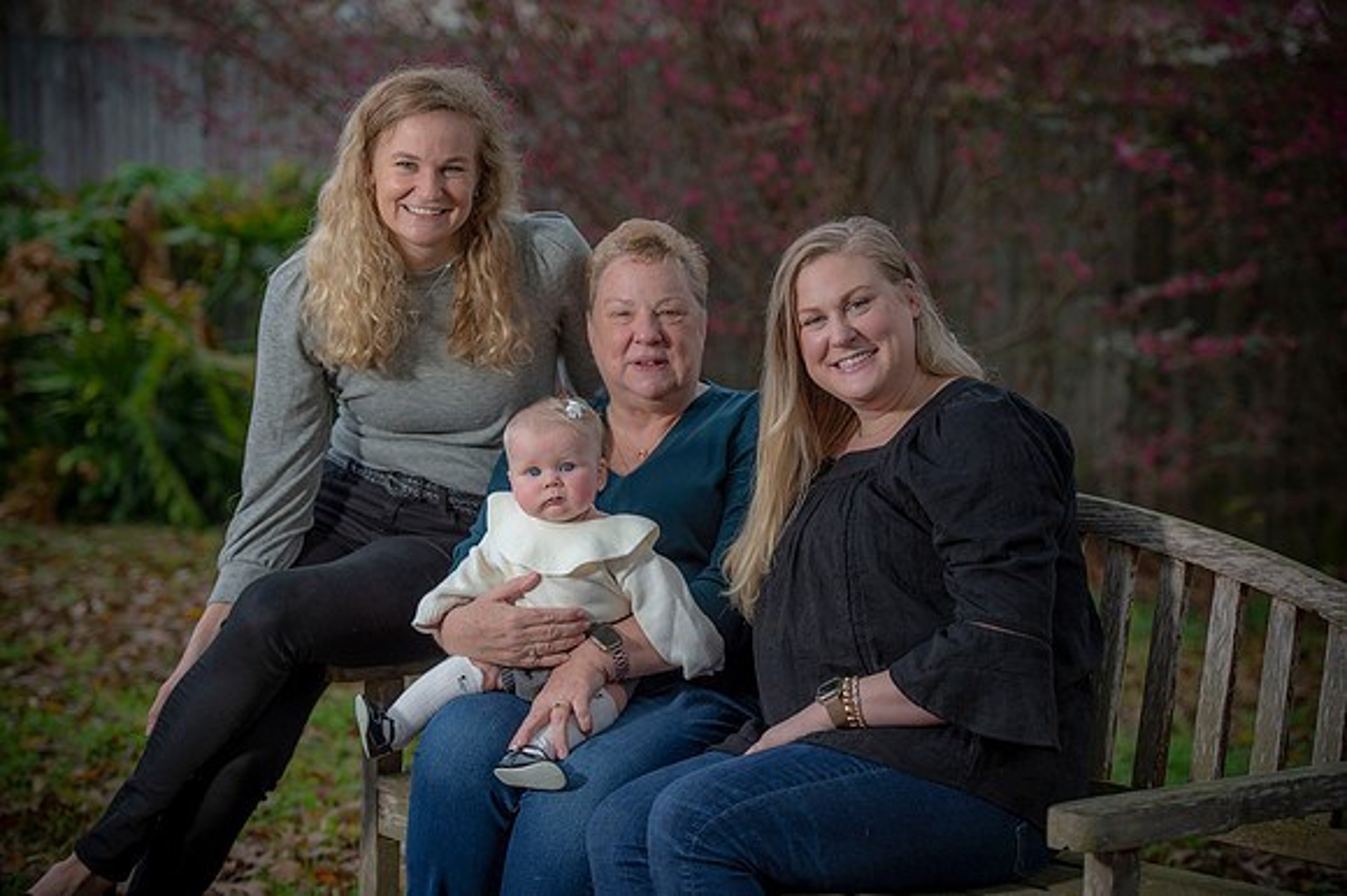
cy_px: 448
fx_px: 3440
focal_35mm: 92
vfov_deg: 14.8
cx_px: 674
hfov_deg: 22.2
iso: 160
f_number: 3.5
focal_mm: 92
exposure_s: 1/200
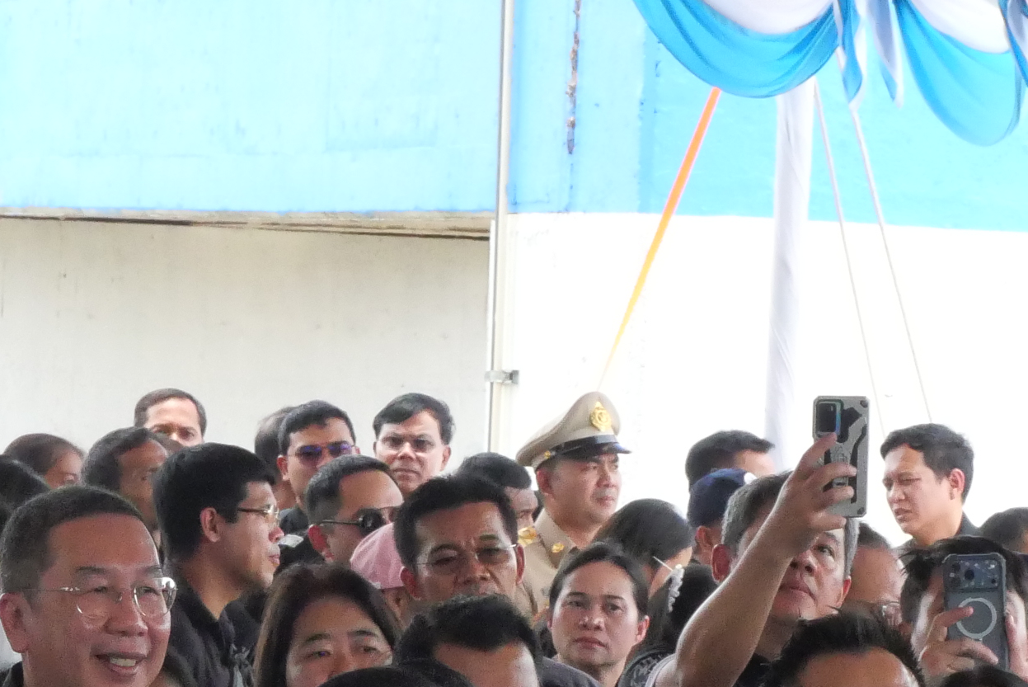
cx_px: 612
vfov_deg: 5.5
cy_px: 942
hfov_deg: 8.3
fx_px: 7057
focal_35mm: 247
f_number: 10
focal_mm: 40
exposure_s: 1/800
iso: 3200
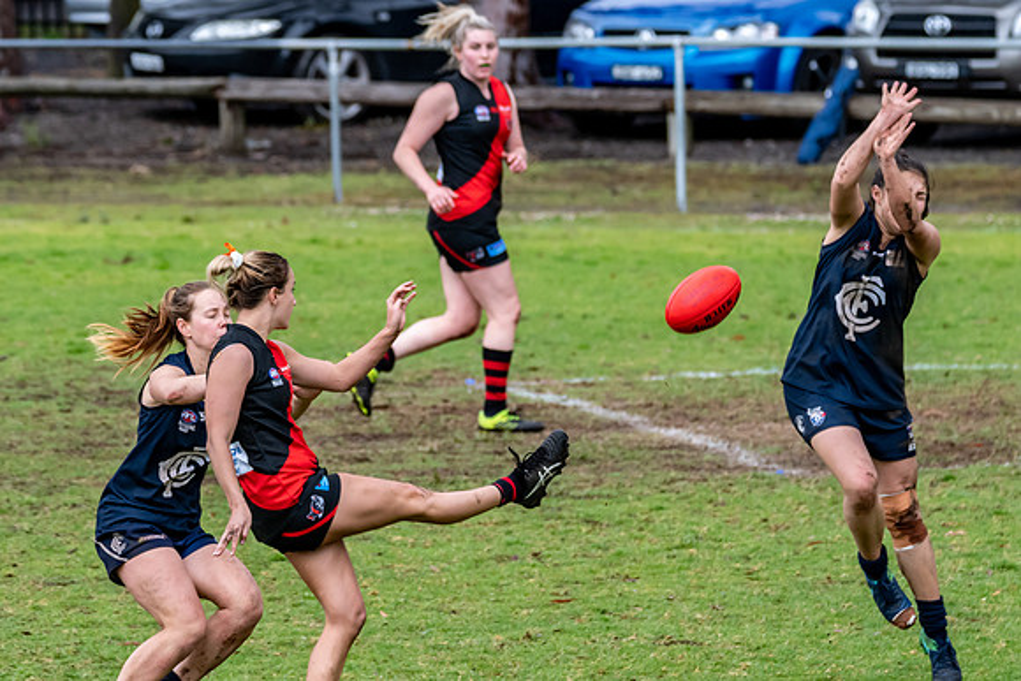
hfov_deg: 4.4
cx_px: 450
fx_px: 13286
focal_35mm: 468
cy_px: 314
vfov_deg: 2.9
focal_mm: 260
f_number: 7.1
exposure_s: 1/1250
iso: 1000
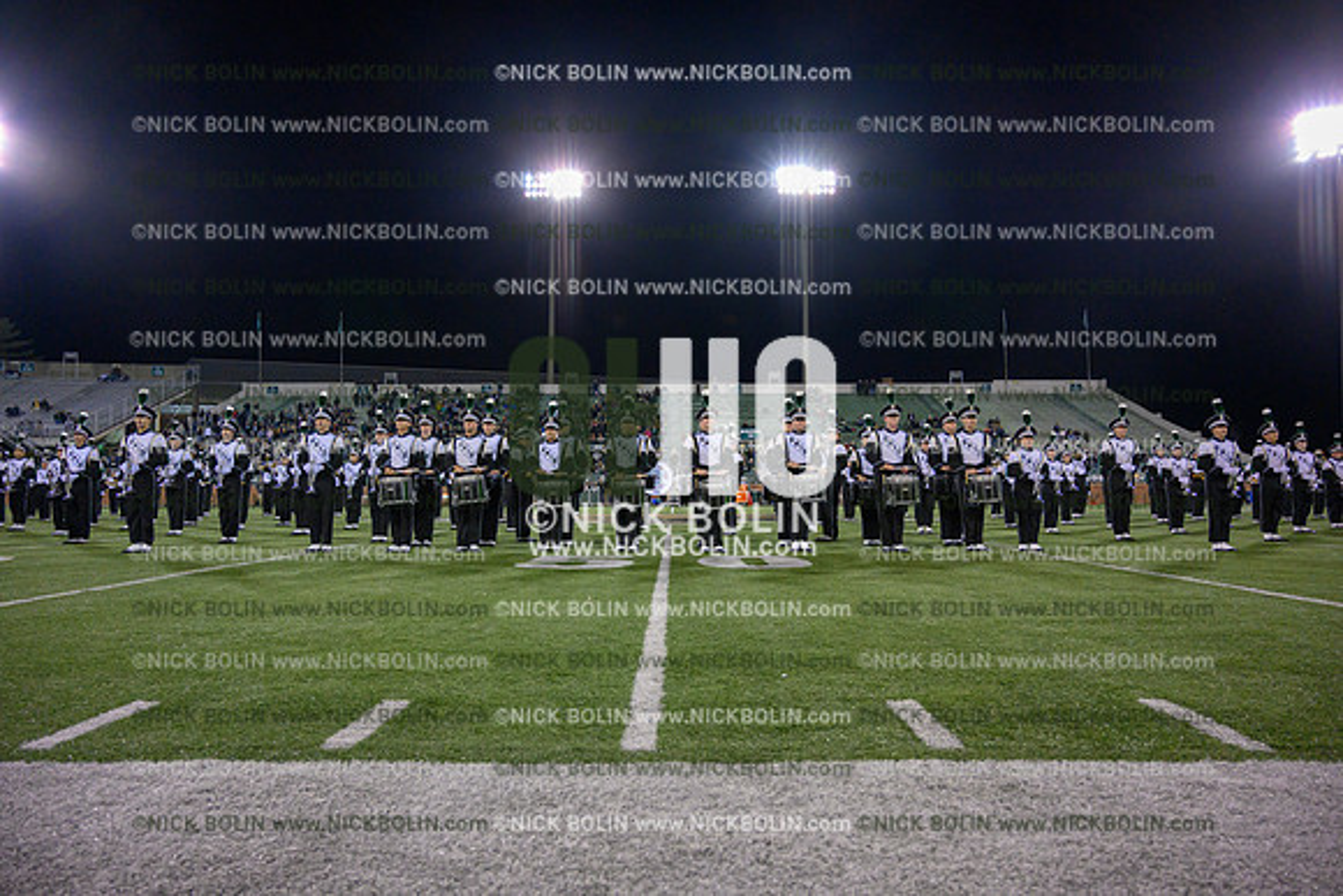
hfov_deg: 73.7
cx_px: 672
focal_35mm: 24
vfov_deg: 53.2
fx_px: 896
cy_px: 448
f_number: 4
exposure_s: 1/1000
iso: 5000
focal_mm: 24
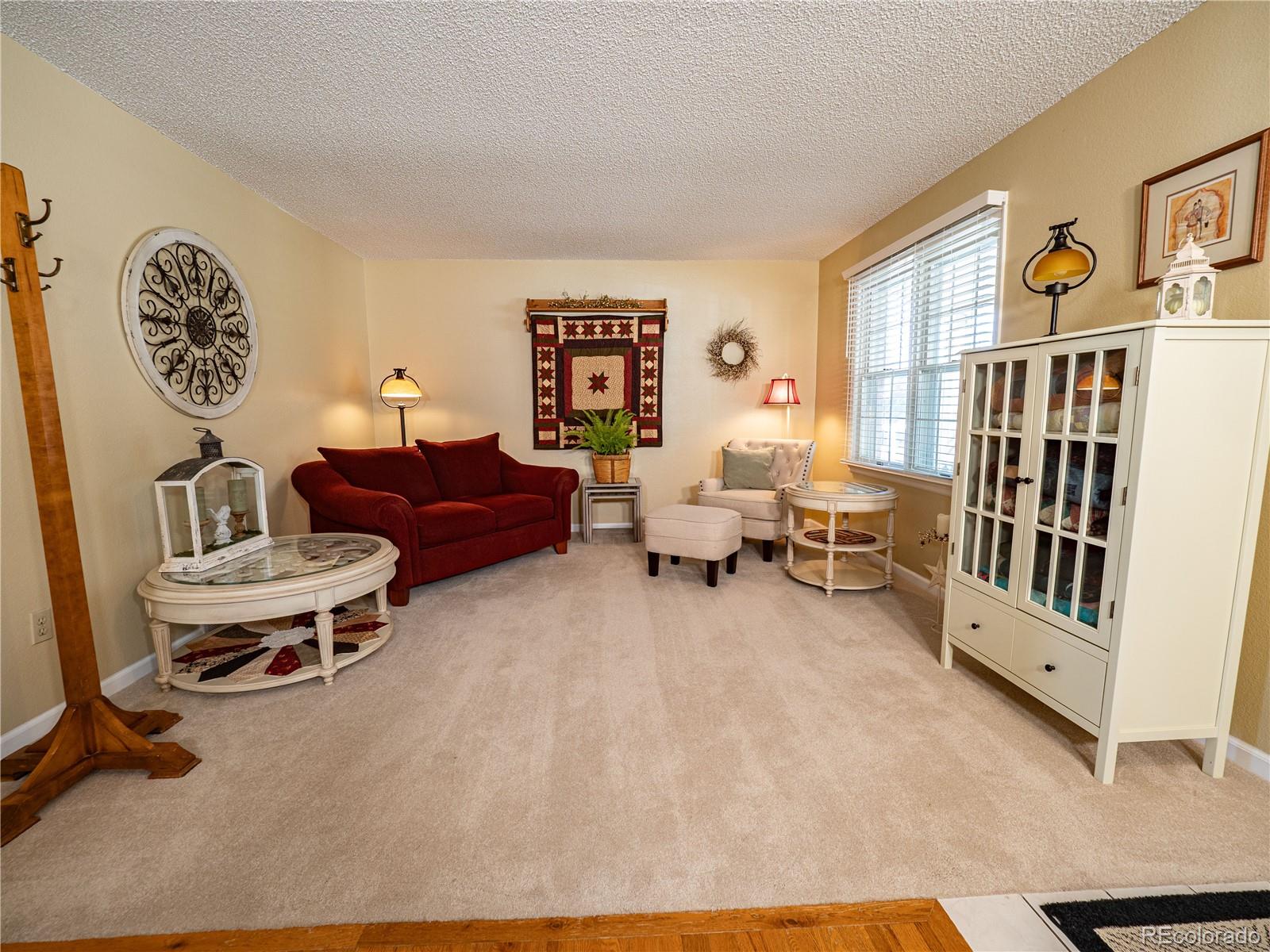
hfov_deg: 102.1
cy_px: 476
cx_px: 635
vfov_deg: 85.7
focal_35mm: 14
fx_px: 514
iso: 200
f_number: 4.5
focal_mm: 7
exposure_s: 1/10
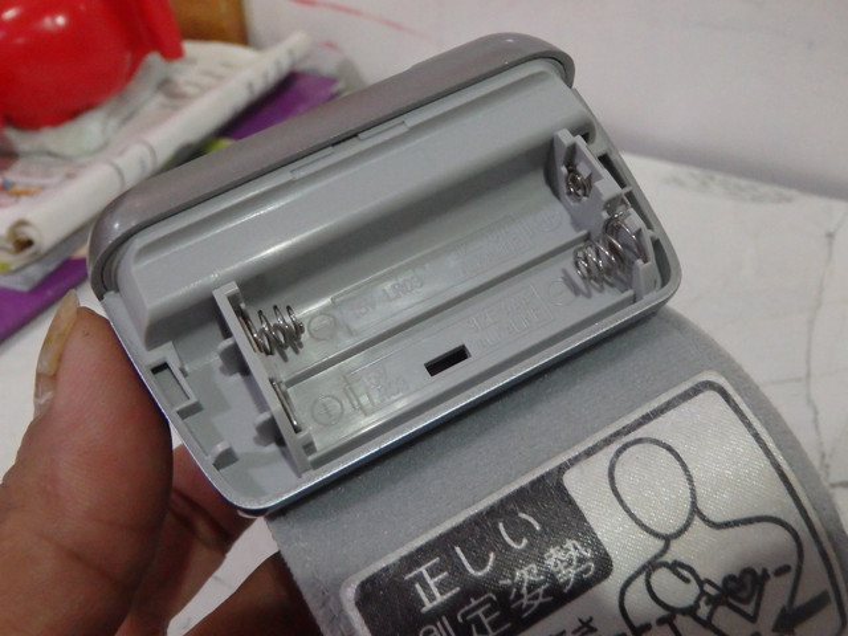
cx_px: 424
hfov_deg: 50.1
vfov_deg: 38.7
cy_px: 318
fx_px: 906
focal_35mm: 37
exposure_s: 1/20
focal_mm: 6.6
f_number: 4.7
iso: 1600
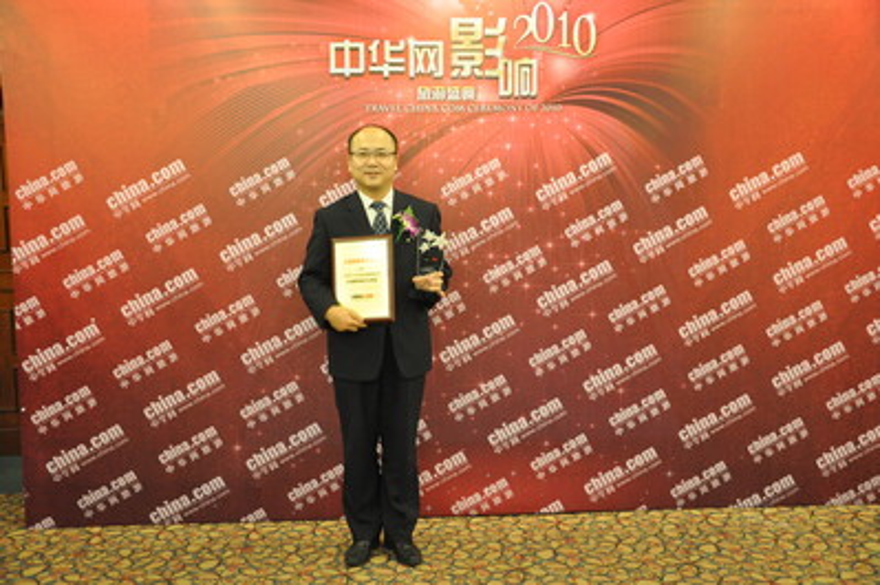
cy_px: 292
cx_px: 440
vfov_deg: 36.8
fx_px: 879
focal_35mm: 36
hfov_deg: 53.2
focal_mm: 24
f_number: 3.8
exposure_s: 1/8
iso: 1250
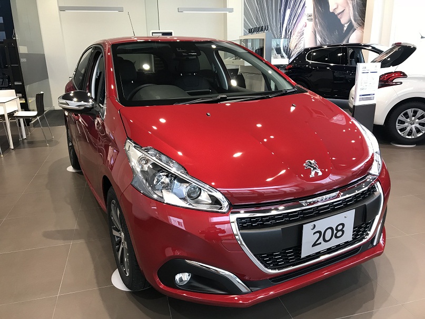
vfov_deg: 49.7
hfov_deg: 63.5
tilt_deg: -16.9
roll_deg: +1.9
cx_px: 212
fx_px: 344
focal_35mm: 28
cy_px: 160
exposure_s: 1/30
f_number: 1.8
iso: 25
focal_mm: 3.99
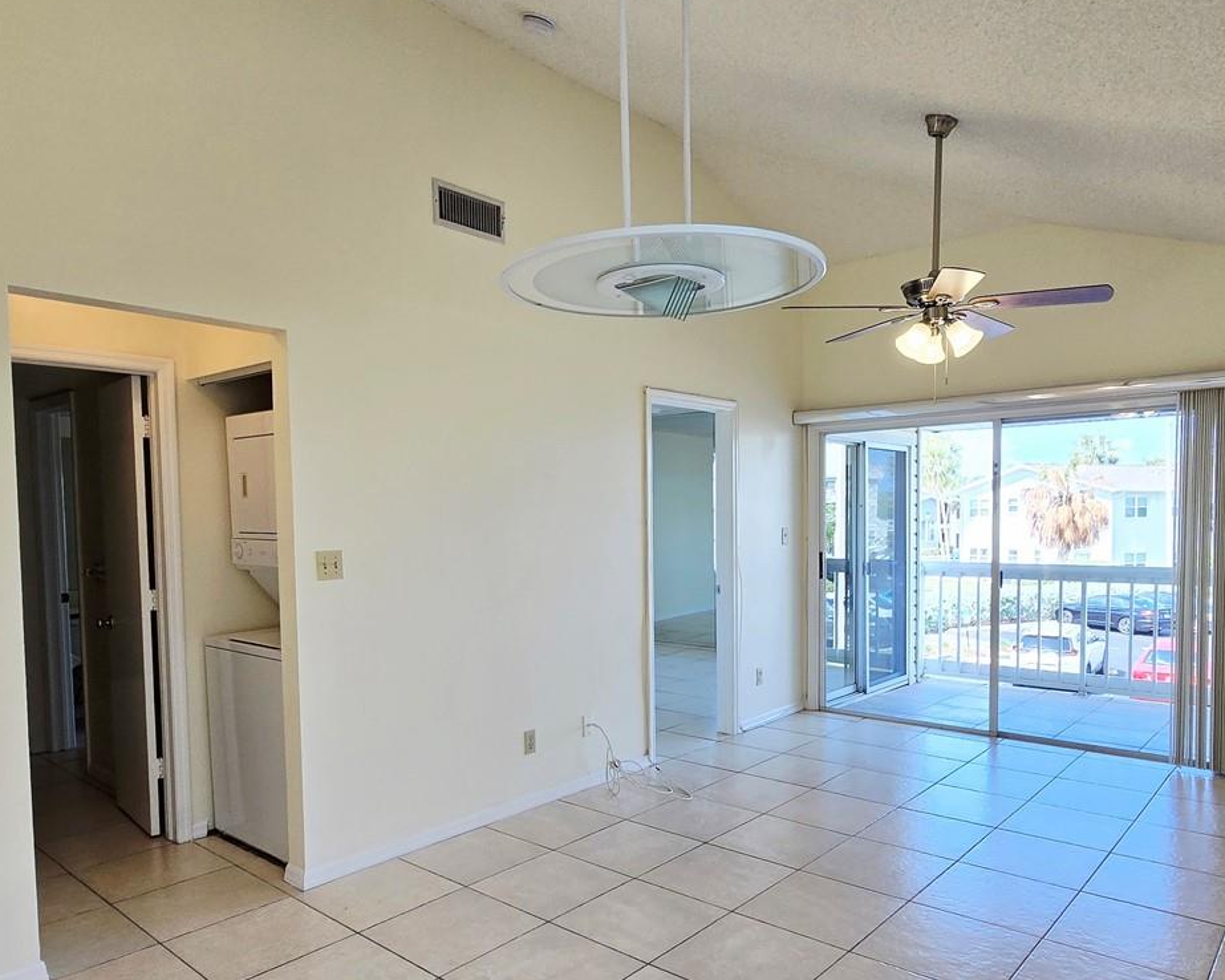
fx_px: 797
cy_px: 567
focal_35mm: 22
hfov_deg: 75.0
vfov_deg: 62.8
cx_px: 641
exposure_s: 1/120
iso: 50
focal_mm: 2.2
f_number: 2.2
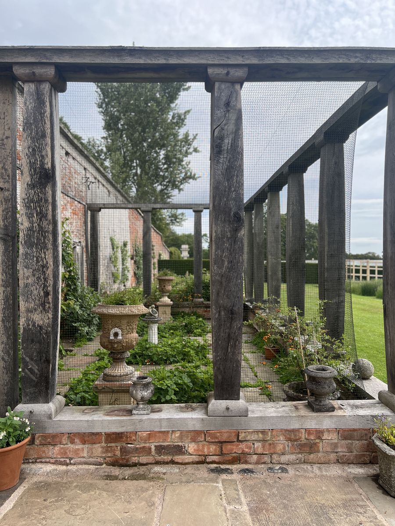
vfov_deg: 67.3
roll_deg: +0.4
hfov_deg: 53.1
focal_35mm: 26
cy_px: 263
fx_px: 396
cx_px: 198
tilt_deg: -0.5
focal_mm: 5.7
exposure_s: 1/2165
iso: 50
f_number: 1.5
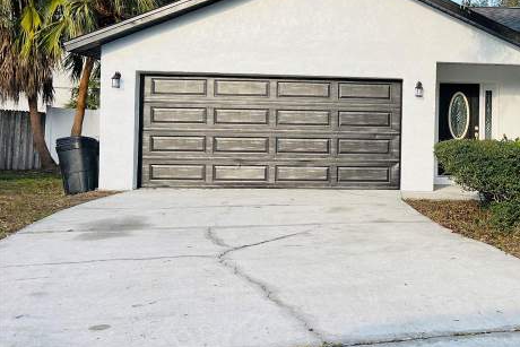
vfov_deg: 28.6
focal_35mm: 47
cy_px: 147
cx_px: 450
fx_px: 679
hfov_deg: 39.4
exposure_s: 1/1311
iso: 50
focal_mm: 5.7
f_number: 1.5
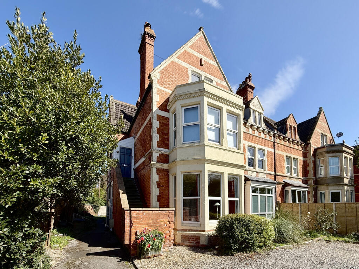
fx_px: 145
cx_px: 180
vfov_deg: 85.7
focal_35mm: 14
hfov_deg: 102.1
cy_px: 134
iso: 50
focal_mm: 2.22
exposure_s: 1/1534
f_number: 2.2
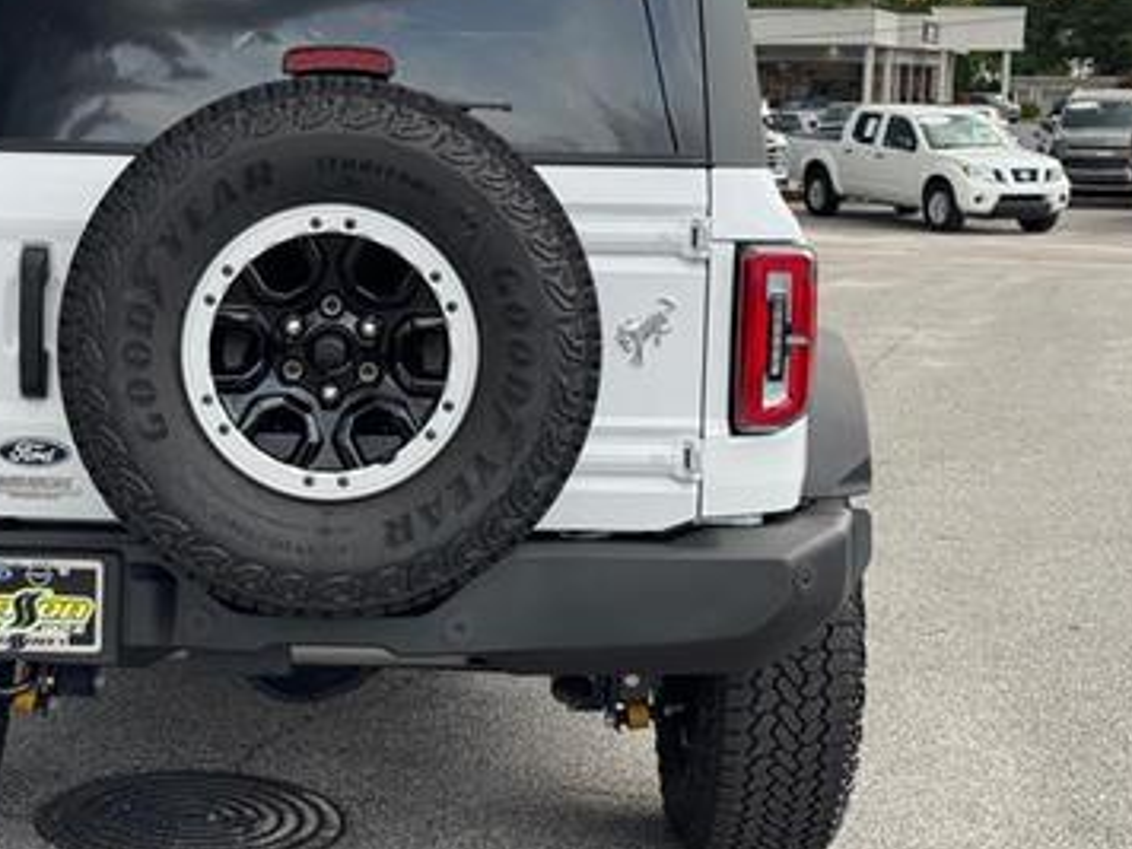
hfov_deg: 28.4
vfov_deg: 21.6
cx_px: 397
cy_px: 353
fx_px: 2224
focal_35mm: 68
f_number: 1.78
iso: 64
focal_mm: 6.76
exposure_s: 1/347
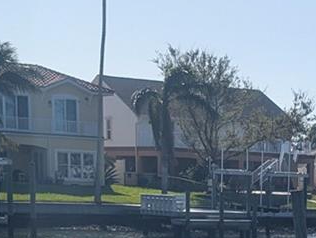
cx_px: 368
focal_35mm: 121
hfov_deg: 15.7
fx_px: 1106
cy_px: 448
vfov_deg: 11.3
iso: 22
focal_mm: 6.9
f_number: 1.68
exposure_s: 1/2037
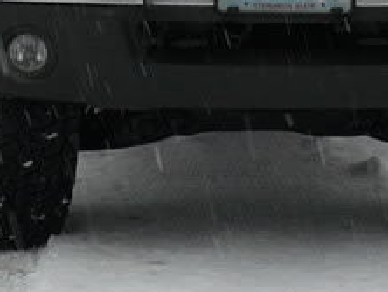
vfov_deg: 9.0
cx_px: 185
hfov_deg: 11.9
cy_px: 133
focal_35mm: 166
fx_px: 1863
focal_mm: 6
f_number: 3.6
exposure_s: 1/100
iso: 100
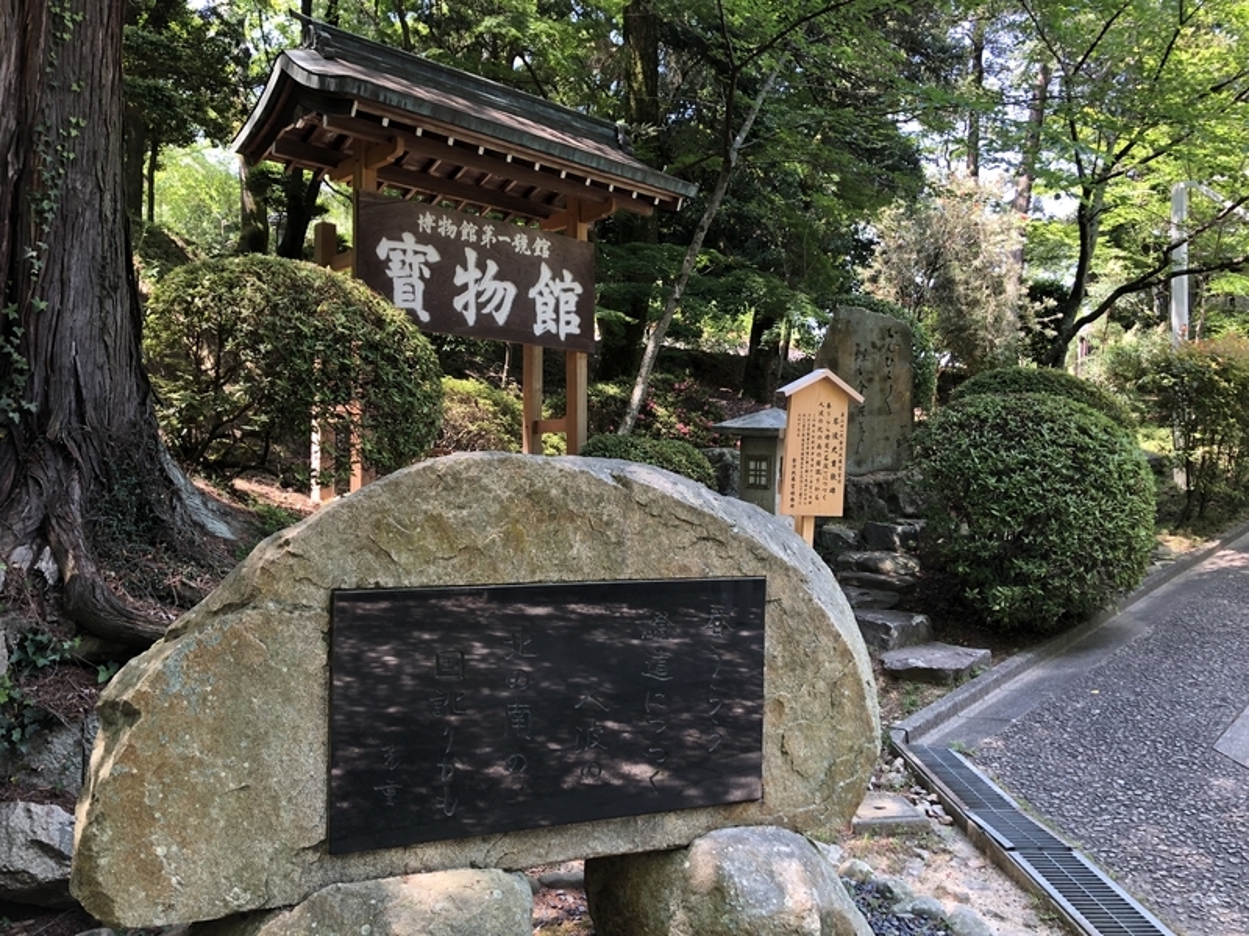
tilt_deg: +1.5
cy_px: 468
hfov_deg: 63.4
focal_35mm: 28
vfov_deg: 49.7
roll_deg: +0.7
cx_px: 624
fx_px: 1010
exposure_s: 1/120
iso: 64
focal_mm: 3.99
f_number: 1.8
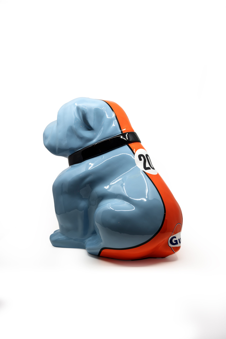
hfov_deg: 43.0
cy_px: 170
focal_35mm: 30
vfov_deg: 61.1
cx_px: 113
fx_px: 287
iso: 125
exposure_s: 1/100
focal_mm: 30.5
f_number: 5
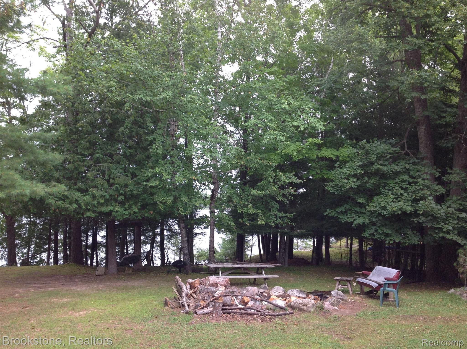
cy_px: 174
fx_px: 471
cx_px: 234
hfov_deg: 52.7
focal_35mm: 35
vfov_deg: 40.6
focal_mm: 4.28
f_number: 2.4
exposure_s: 1/120
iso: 80
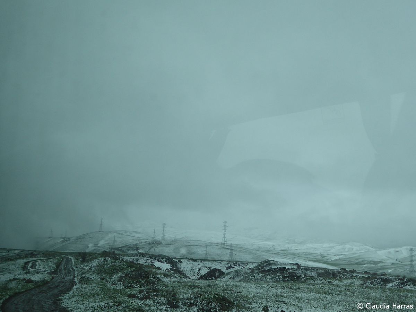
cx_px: 208
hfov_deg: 51.4
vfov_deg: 39.7
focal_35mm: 36
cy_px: 156
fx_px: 433
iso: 100
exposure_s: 1/1000
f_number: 3.7
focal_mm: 6.3
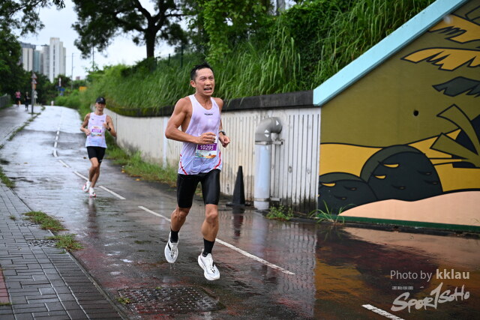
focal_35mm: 44
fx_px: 587
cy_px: 160
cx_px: 240
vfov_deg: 30.5
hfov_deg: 44.5
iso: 500
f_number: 2.8
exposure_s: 1/1250
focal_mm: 44
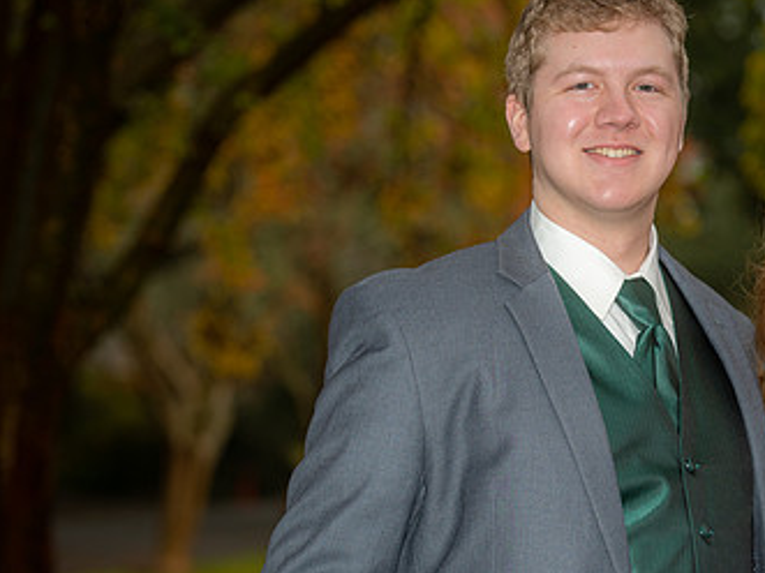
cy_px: 326
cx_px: 663
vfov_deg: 8.6
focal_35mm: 172
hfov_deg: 11.4
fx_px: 3800
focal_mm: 102
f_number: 4
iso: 125
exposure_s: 1/200
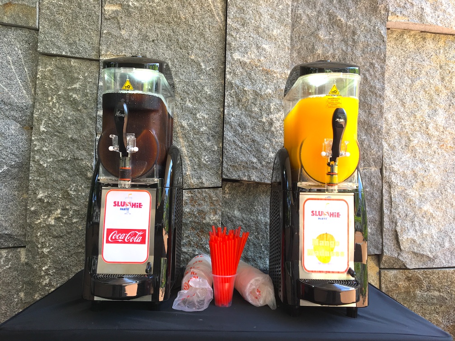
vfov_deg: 48.2
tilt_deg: +3.2
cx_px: 228
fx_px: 381
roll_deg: -1.6
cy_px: 170
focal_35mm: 29
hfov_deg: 61.7
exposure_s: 1/100
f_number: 2.2
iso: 40
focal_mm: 4.15
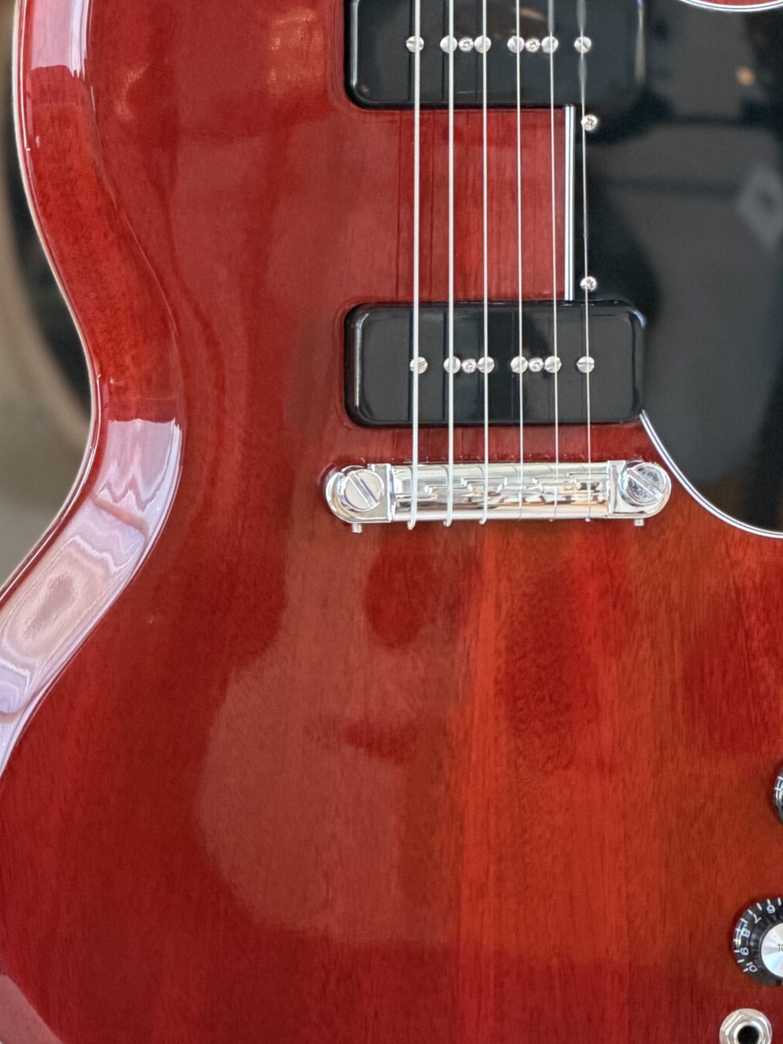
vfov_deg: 10.5
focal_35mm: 188
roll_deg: -1.5
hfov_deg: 7.9
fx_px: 5672
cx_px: 469
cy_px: 358
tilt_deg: -10.3
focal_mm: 16.89
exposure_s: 1/64
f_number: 2.8
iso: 640
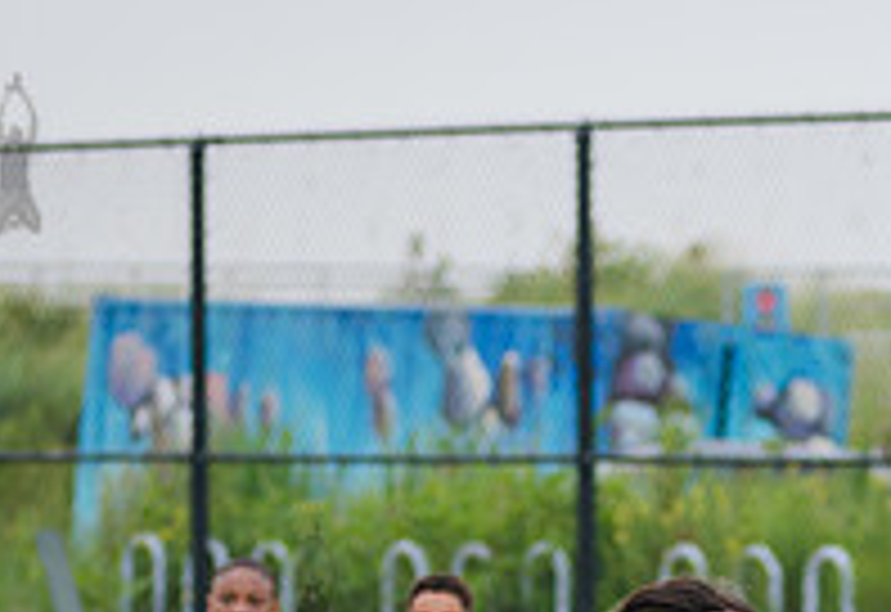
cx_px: 838
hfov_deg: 5.0
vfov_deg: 3.4
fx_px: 10192
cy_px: 872
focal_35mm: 408
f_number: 3.5
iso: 250
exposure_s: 1/1250
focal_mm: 125
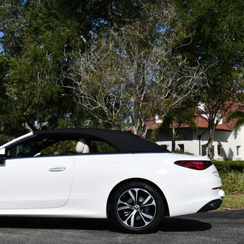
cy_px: 127
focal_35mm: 65
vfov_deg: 26.5
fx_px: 518
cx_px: 65
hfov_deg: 26.2
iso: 100
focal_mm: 24
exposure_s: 1/400
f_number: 10
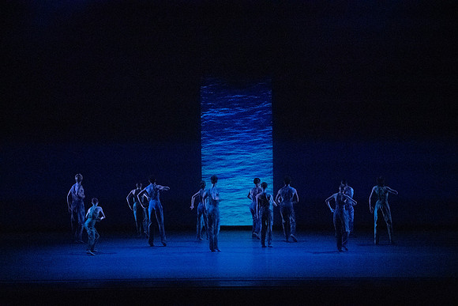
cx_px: 229
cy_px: 153
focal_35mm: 137
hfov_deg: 15.0
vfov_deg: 10.0
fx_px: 1743
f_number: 5.6
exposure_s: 1/400
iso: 25600
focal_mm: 137
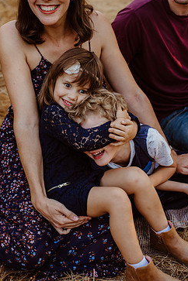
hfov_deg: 21.9
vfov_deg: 32.3
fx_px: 486
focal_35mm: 62
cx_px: 78
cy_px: 109
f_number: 2.8
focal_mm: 50
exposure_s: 1/200
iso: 200
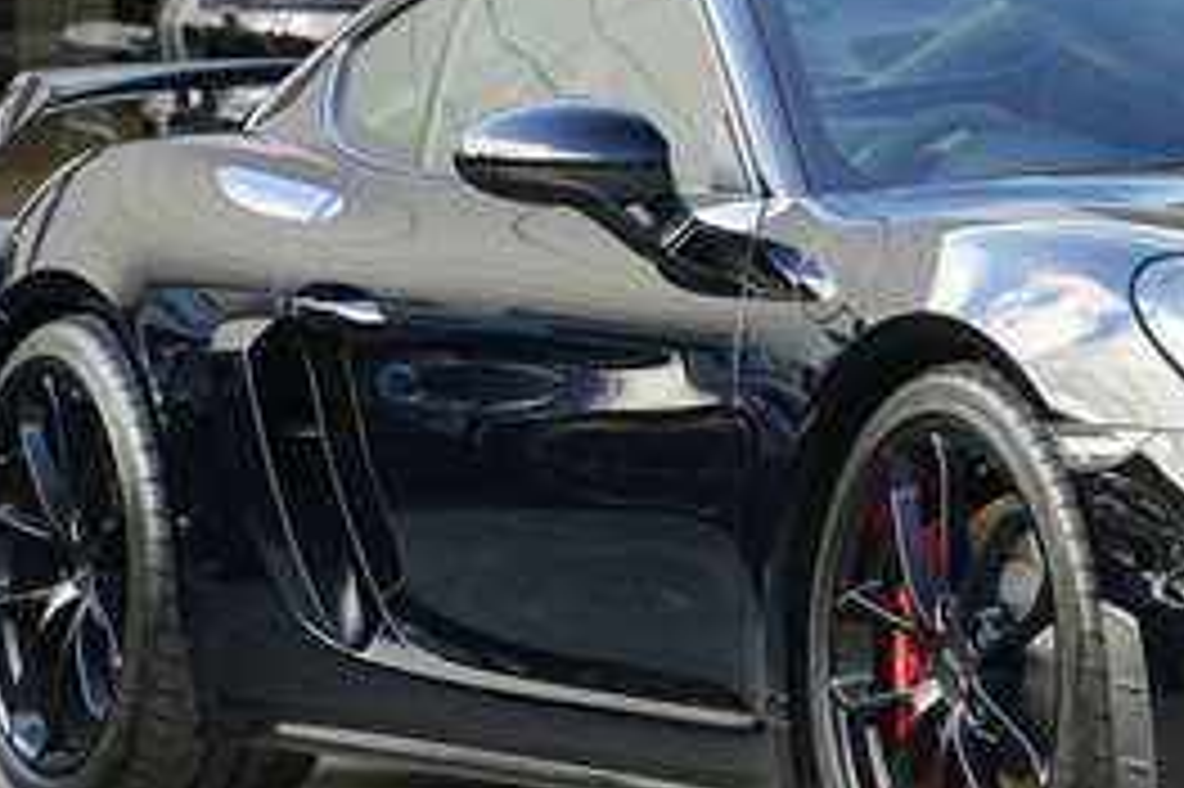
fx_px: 7888
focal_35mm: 240
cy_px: 252
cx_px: 1256
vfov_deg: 5.7
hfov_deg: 8.5
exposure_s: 1/200
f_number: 7.1
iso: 1000
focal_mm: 105
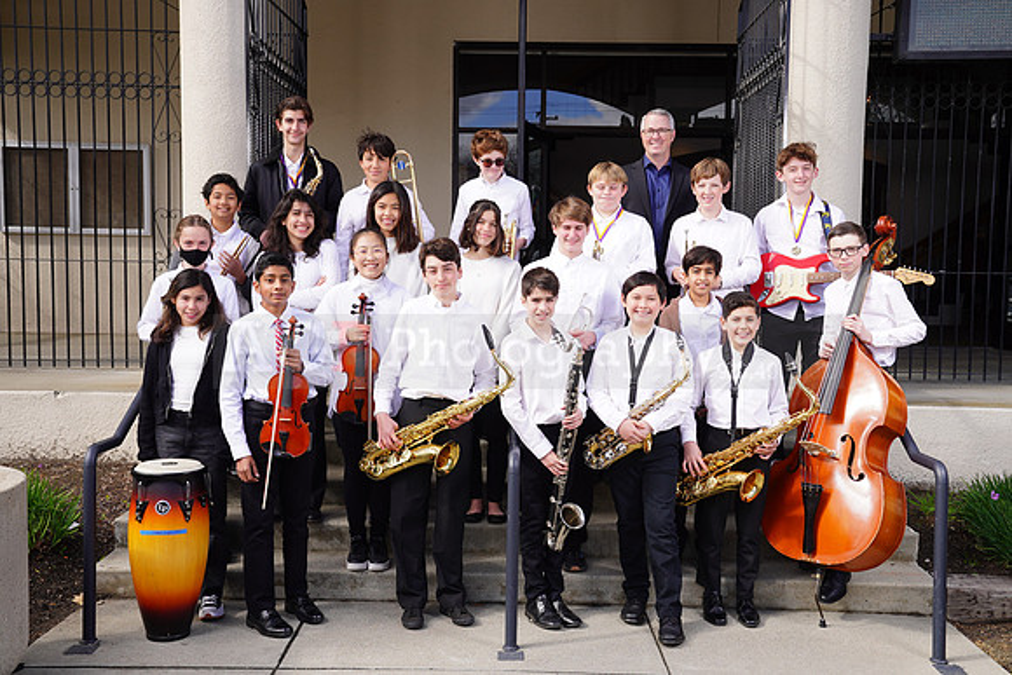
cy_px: 338
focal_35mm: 38
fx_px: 1068
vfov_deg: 35.1
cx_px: 506
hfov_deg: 50.7
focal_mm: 38
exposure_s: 1/200
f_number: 6.3
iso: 100
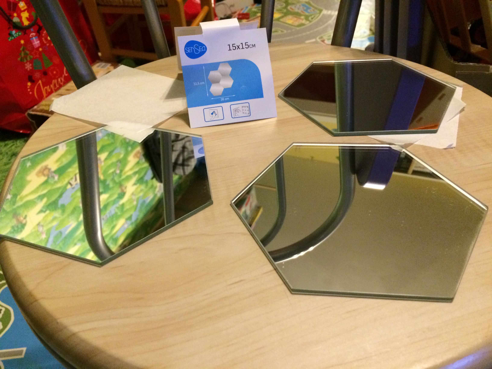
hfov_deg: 61.7
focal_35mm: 29
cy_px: 184
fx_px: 412
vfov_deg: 48.2
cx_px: 246
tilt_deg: -43.1
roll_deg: +2.0
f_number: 2.2
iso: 400
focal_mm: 4.15
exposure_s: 1/17
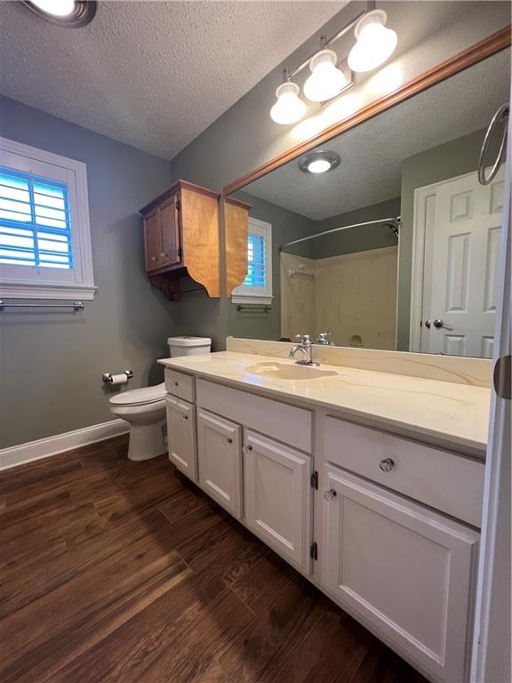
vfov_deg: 106.2
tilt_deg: -5.2
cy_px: 342
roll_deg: +0.6
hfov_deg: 89.9
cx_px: 256
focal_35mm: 13
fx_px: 256
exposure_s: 1/60
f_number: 1.8
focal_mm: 1.57
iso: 125
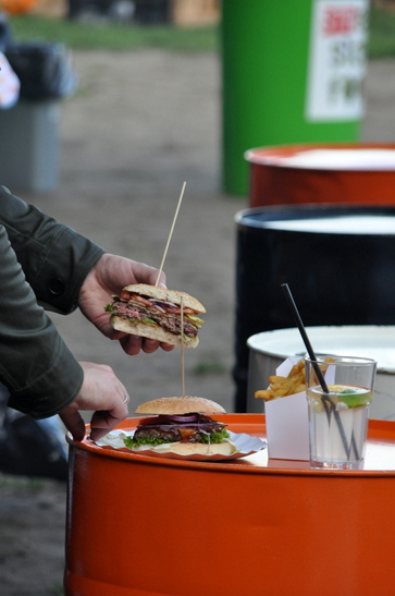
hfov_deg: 3.9
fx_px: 5795
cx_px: 171
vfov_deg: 5.9
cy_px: 328
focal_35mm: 351
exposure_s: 1/500
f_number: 6.3
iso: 800
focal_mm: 200
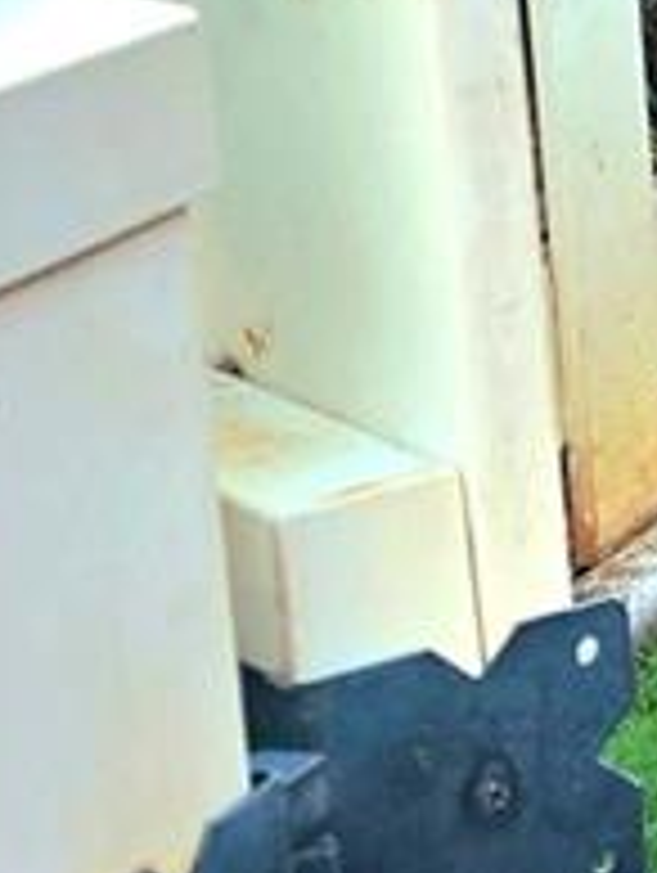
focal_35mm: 142
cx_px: 1832
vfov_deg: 13.8
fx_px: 3586
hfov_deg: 8.9
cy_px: 148
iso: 12
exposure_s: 1/208
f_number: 1.7
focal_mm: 6.3
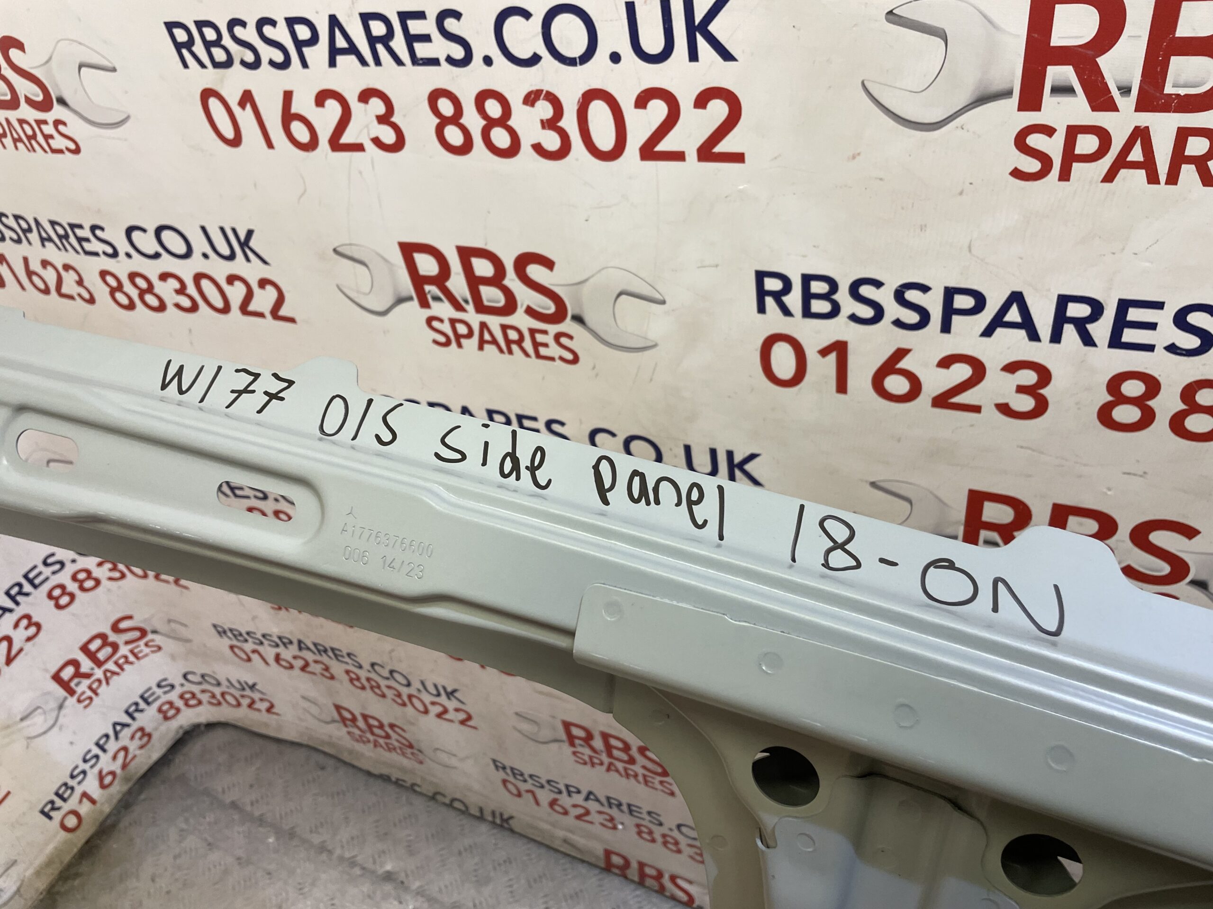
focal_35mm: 26
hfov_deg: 67.3
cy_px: 454
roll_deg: +5.8
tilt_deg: -43.6
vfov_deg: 53.1
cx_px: 606
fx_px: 911
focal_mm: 4.2
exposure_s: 1/100
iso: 100
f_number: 1.6
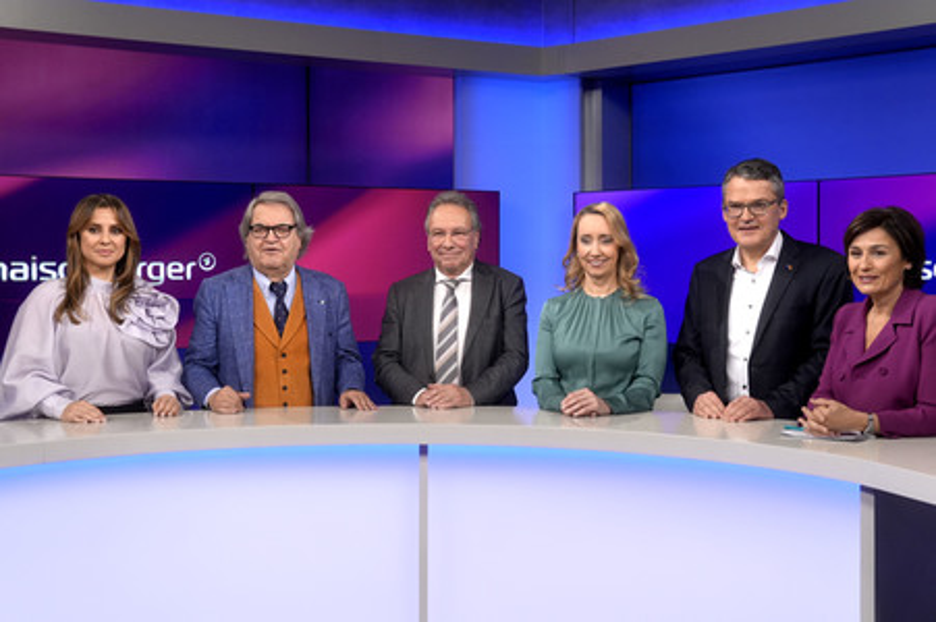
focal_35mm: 45
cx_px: 468
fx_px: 1169
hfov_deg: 43.6
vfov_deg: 29.8
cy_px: 311
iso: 640
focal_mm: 30
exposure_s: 1/80
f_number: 4
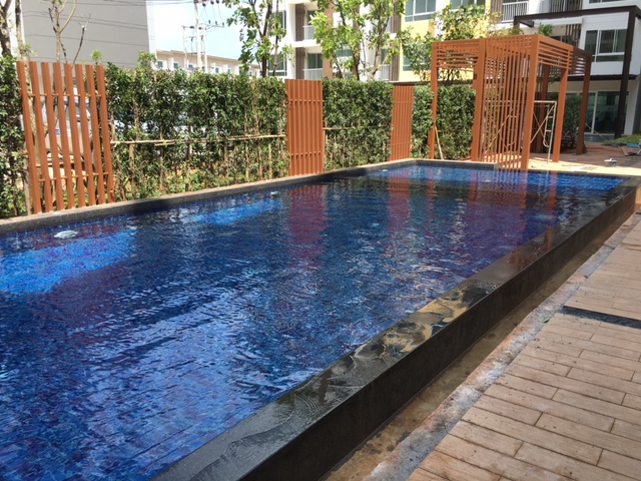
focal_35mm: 29
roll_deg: -0.5
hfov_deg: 61.7
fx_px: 537
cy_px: 240
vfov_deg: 48.2
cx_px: 320
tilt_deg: -12.0
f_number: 2.2
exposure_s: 1/513
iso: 25
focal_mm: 4.15
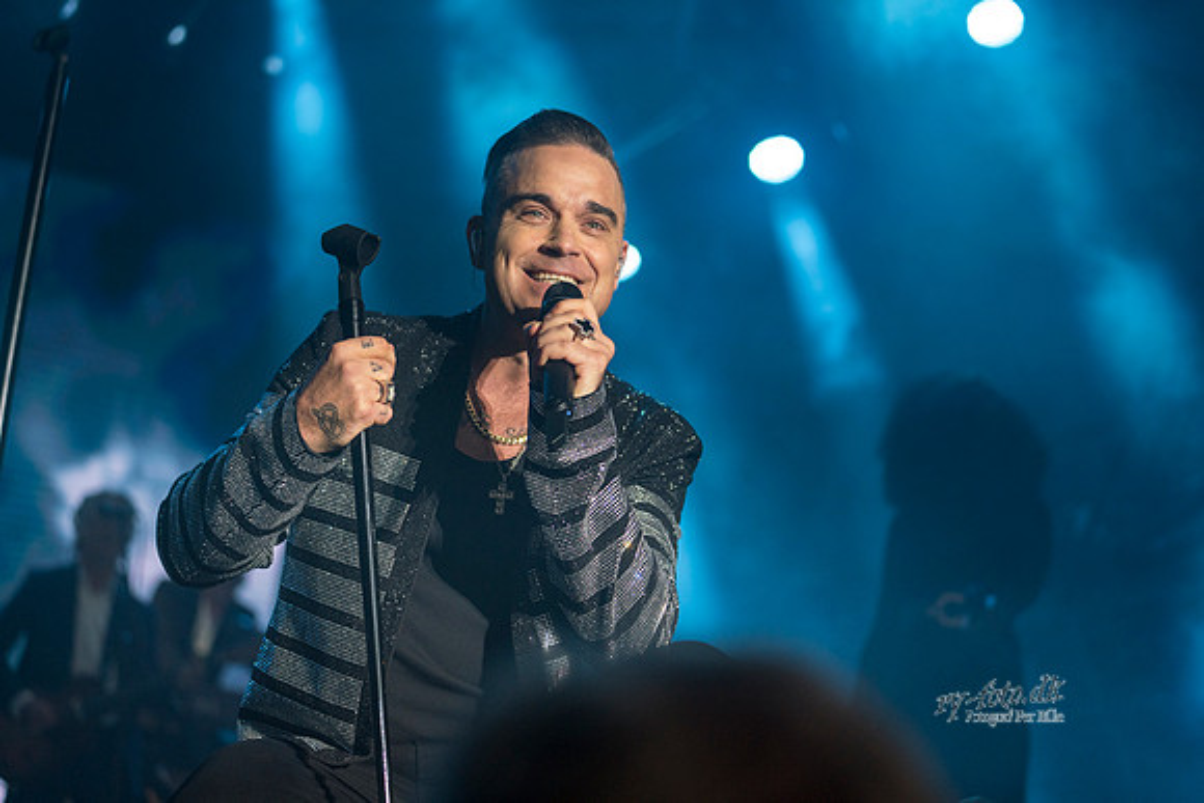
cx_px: 602
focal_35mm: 70
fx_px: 2342
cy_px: 402
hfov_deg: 28.8
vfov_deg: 19.5
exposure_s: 1/400
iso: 1250
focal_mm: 70
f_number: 2.8
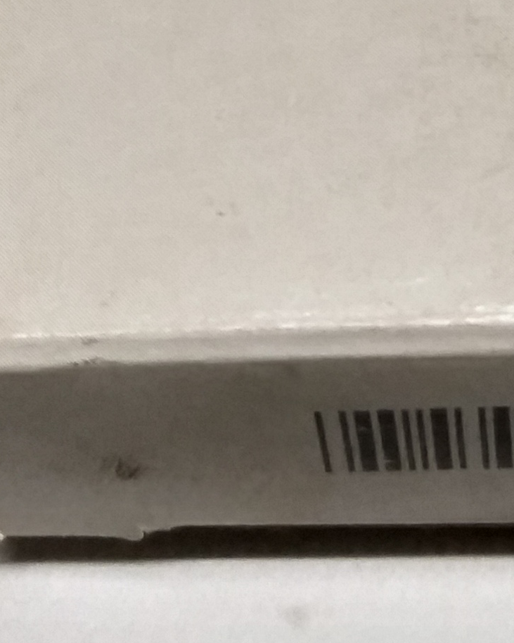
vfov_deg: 14.2
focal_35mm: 128
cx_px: 676
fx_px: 2434
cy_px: -262
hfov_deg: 11.7
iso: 80
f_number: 1.7
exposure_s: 1/50
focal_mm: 3.93
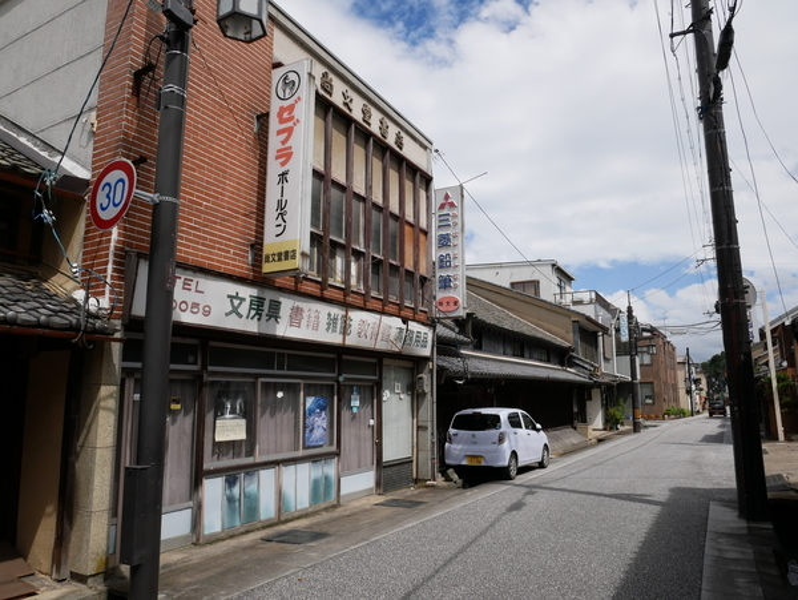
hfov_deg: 71.6
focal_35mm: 24
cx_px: 399
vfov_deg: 56.9
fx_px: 554
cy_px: 300
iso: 200
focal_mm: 12
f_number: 8
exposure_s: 1/640
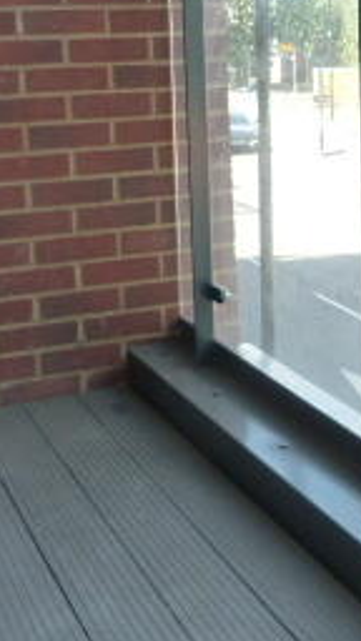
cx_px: 434
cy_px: 143
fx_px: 1157
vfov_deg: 30.4
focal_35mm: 68
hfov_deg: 17.0
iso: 125
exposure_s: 1/100
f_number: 2.8
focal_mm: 4.5
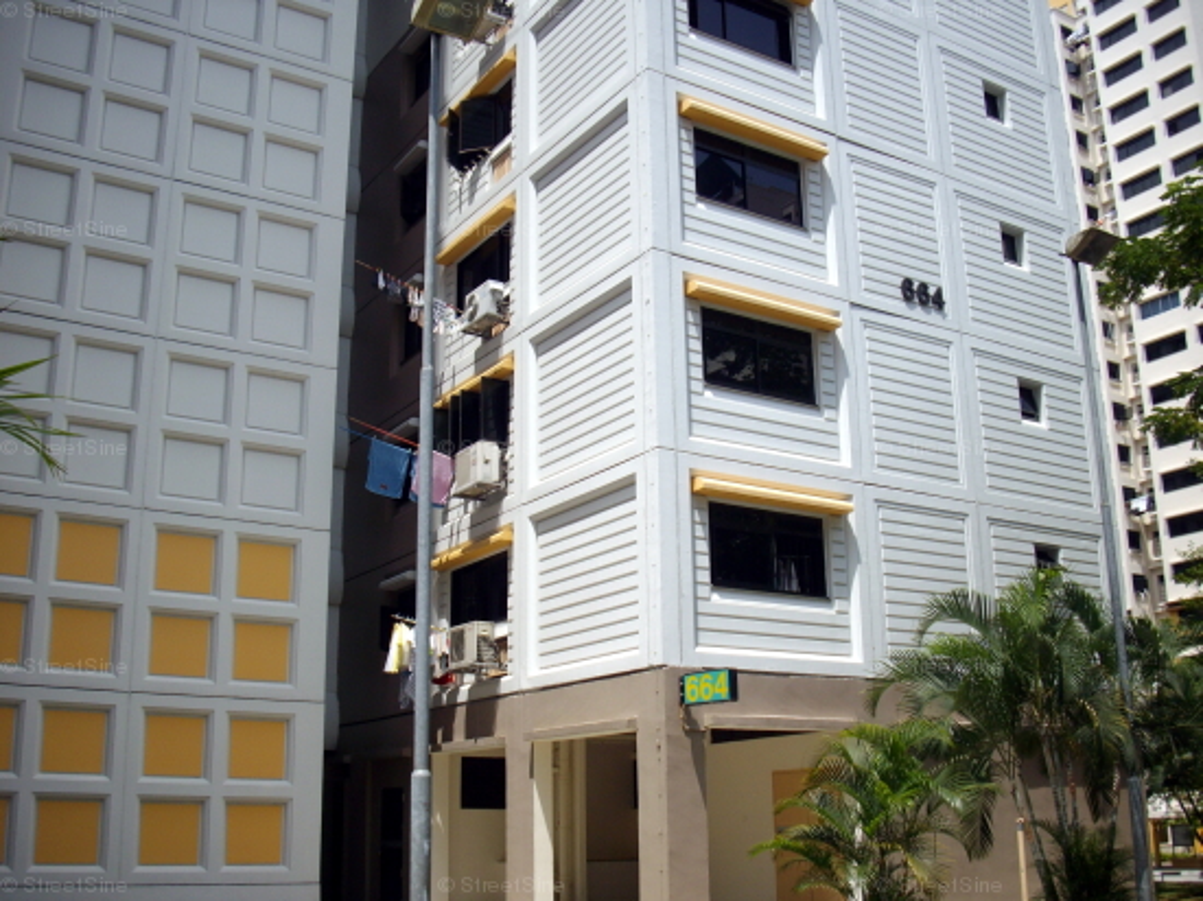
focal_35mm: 37
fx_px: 1285
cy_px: 450
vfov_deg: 38.6
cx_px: 602
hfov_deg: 50.2
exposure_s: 1/250
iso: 80
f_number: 5.6
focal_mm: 6.2
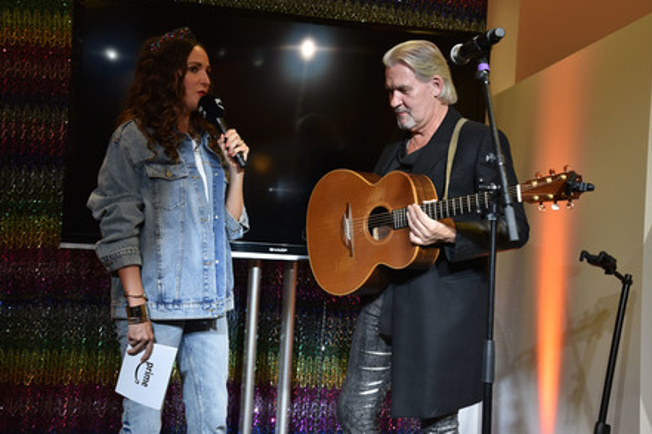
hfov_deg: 41.9
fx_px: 851
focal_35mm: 47
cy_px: 214
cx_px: 325
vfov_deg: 28.6
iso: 800
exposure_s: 1/125
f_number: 6.3
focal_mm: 46
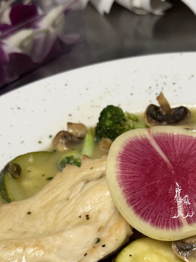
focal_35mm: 85
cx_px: 162
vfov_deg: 22.9
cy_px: 187
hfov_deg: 17.2
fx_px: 642
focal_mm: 6.76
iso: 80
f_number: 1.78
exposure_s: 1/120
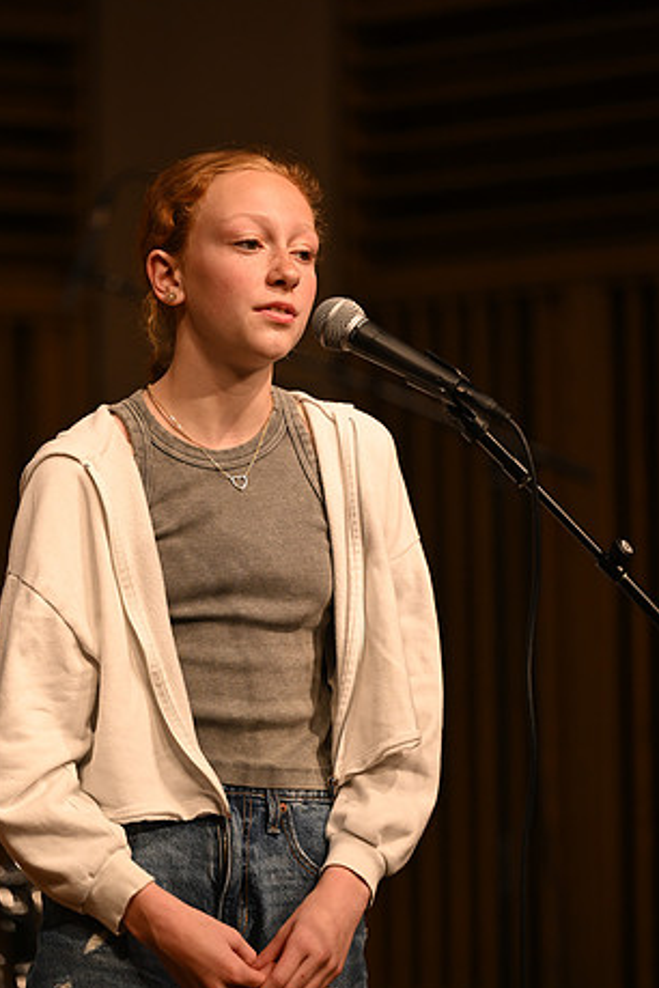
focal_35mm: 196
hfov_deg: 7.0
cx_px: 288
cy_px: 489
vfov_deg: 10.5
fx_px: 5381
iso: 1000
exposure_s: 1/400
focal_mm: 155
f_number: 2.8
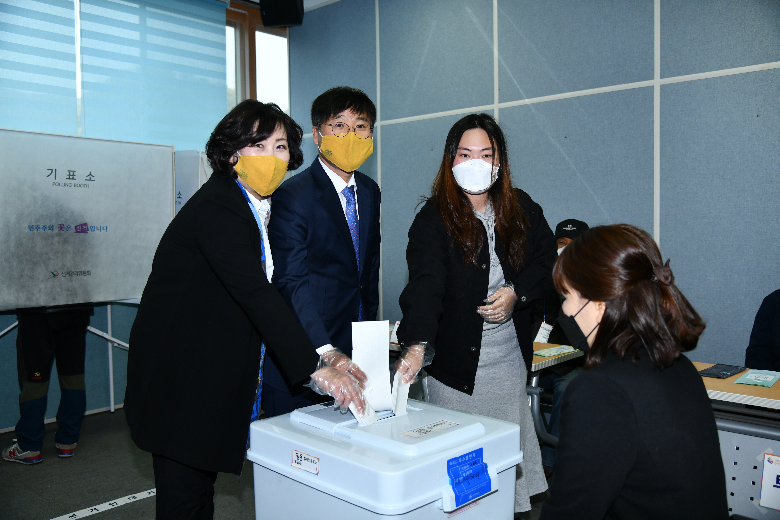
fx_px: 672
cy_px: 260
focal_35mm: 31
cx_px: 390
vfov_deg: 42.3
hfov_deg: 60.3
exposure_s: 1/250
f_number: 4
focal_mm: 31
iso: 400
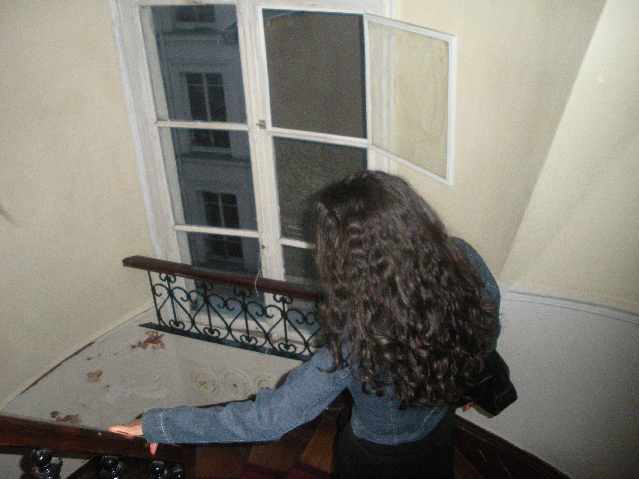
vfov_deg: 39.7
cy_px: 240
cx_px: 320
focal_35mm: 36
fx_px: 665
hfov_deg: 51.4
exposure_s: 1/60
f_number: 3.5
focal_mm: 6.3
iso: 355
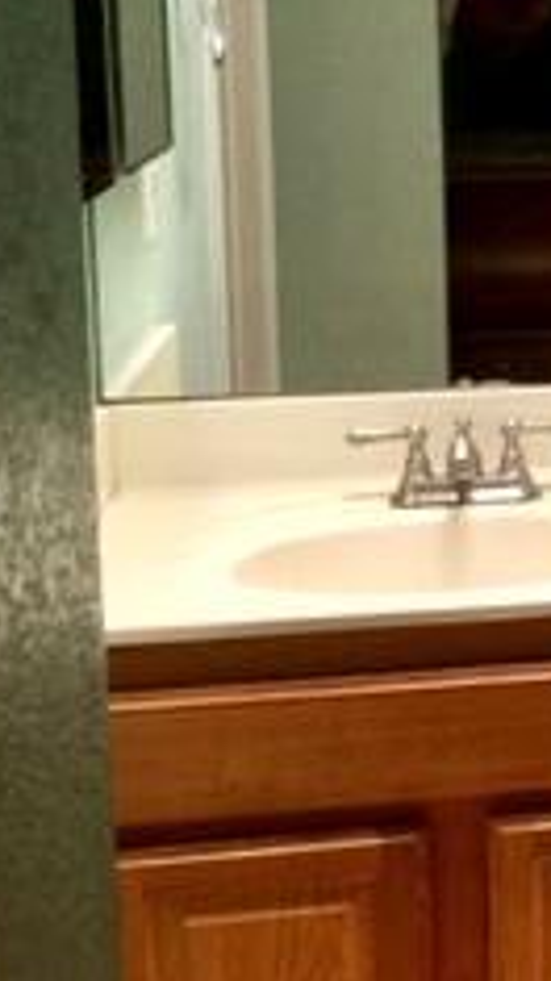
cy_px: 292
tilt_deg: -9.2
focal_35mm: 86
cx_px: 1211
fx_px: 2236
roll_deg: -1.4
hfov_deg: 12.0
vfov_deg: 24.6
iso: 32
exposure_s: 1/30
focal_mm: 4.15
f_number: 2.2
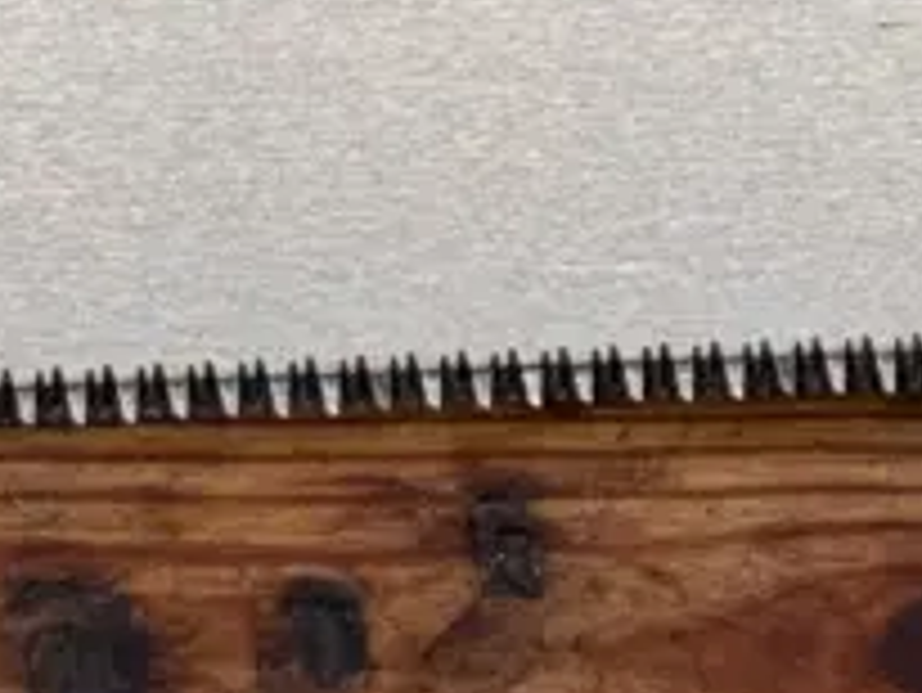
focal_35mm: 240
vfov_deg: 6.1
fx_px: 6396
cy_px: -338
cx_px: 1426
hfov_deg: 8.1
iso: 64
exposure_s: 1/379
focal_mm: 6.76
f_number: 1.78
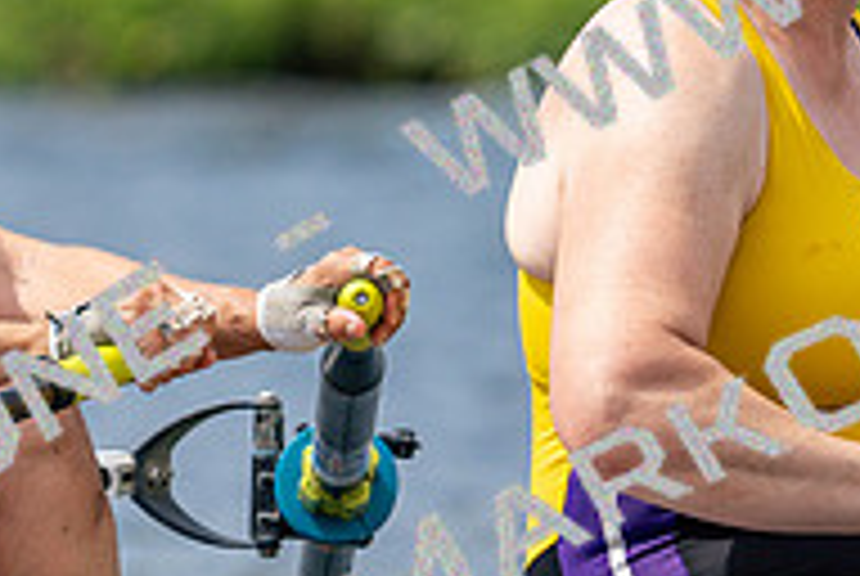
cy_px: 209
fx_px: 26486
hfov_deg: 1.9
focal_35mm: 1107
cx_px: 959
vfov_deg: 1.2
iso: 250
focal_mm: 365
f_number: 6.3
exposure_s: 1/1600
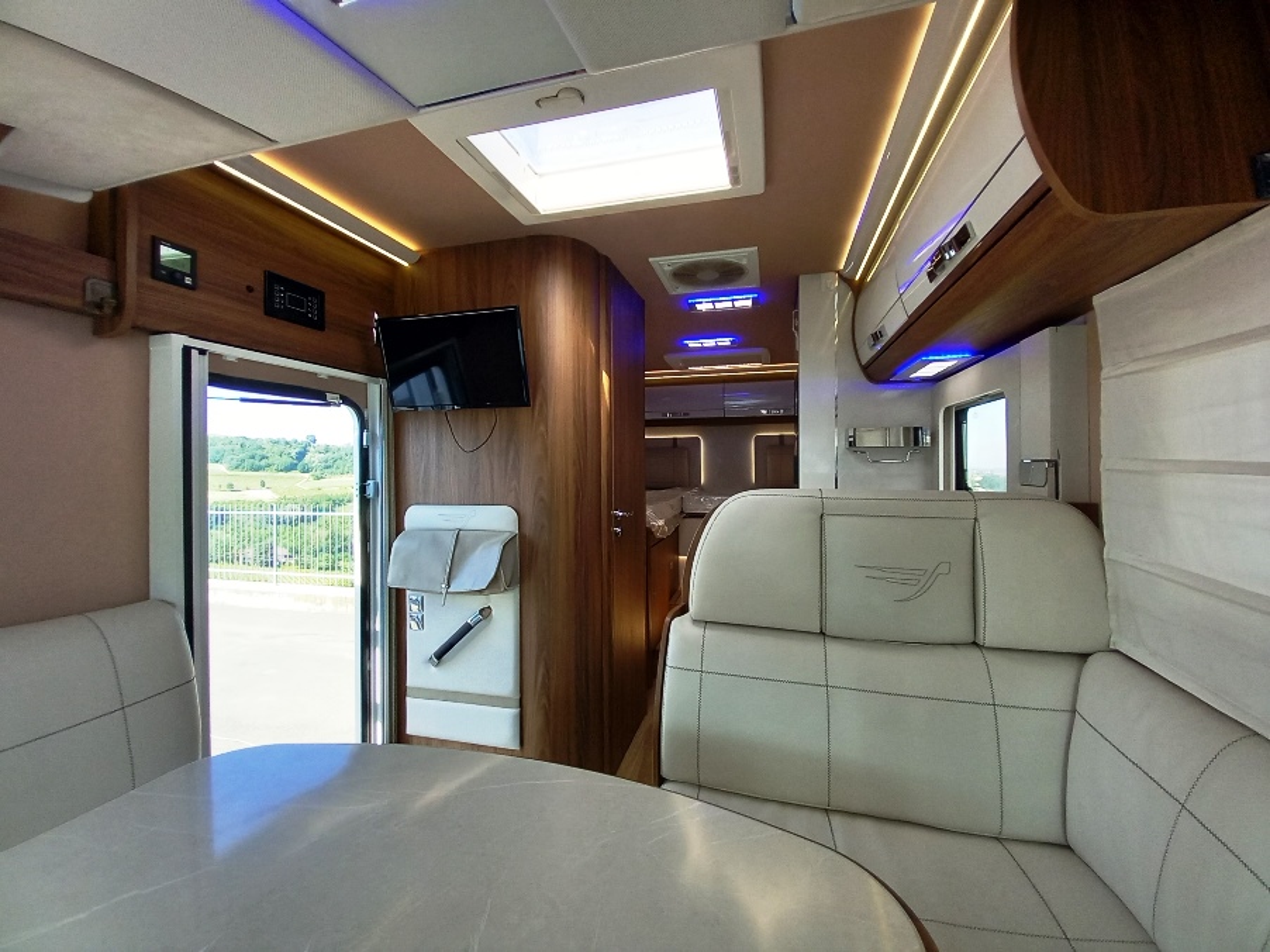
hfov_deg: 106.2
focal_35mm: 13
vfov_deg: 89.9
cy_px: 476
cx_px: 635
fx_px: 477
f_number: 2.2
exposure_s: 1/100
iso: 64
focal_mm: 1.13
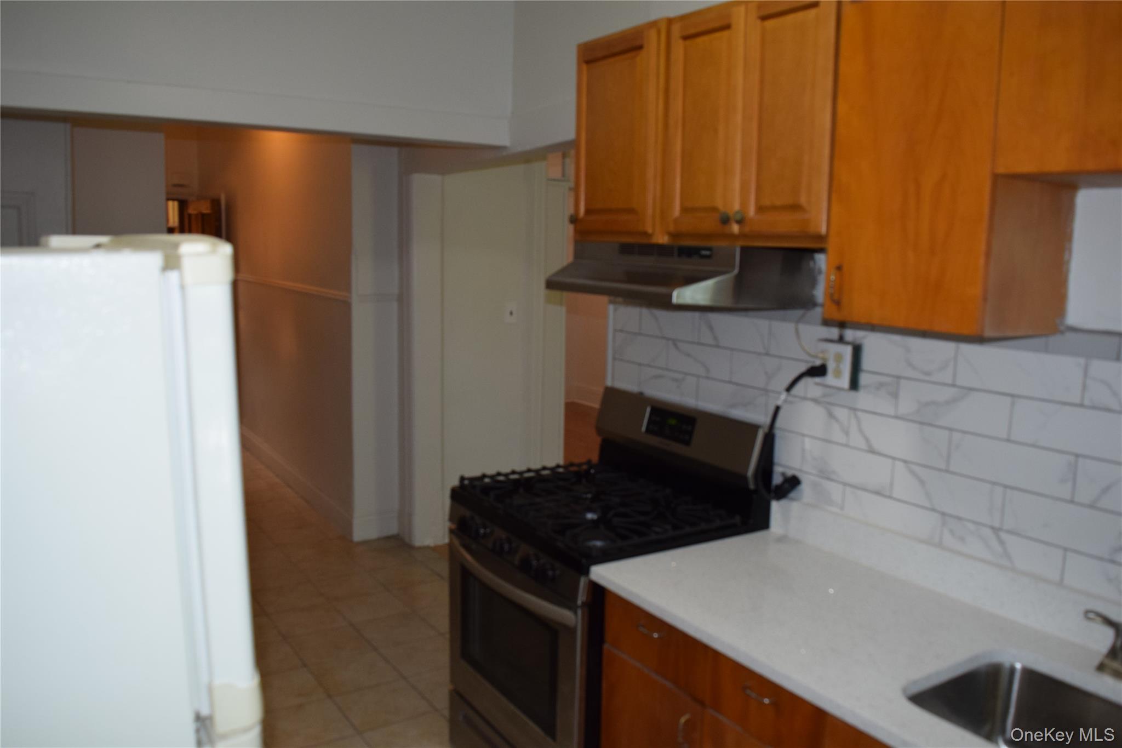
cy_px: 374
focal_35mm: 27
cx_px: 561
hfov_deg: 67.4
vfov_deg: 47.9
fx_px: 841
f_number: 5
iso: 800
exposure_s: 1/100
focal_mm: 18
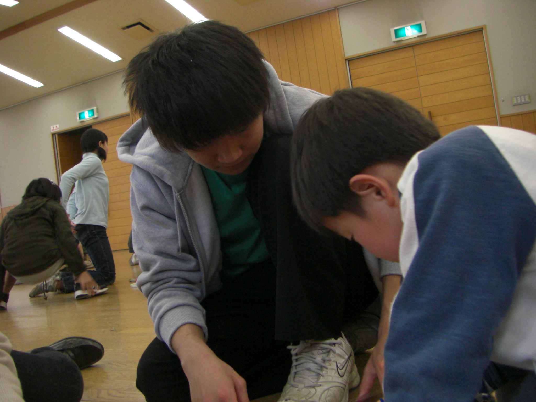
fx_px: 588
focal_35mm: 38
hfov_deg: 49.0
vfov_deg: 37.7
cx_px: 268
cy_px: 201
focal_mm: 6.3
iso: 200
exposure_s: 1/50
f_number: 3.4
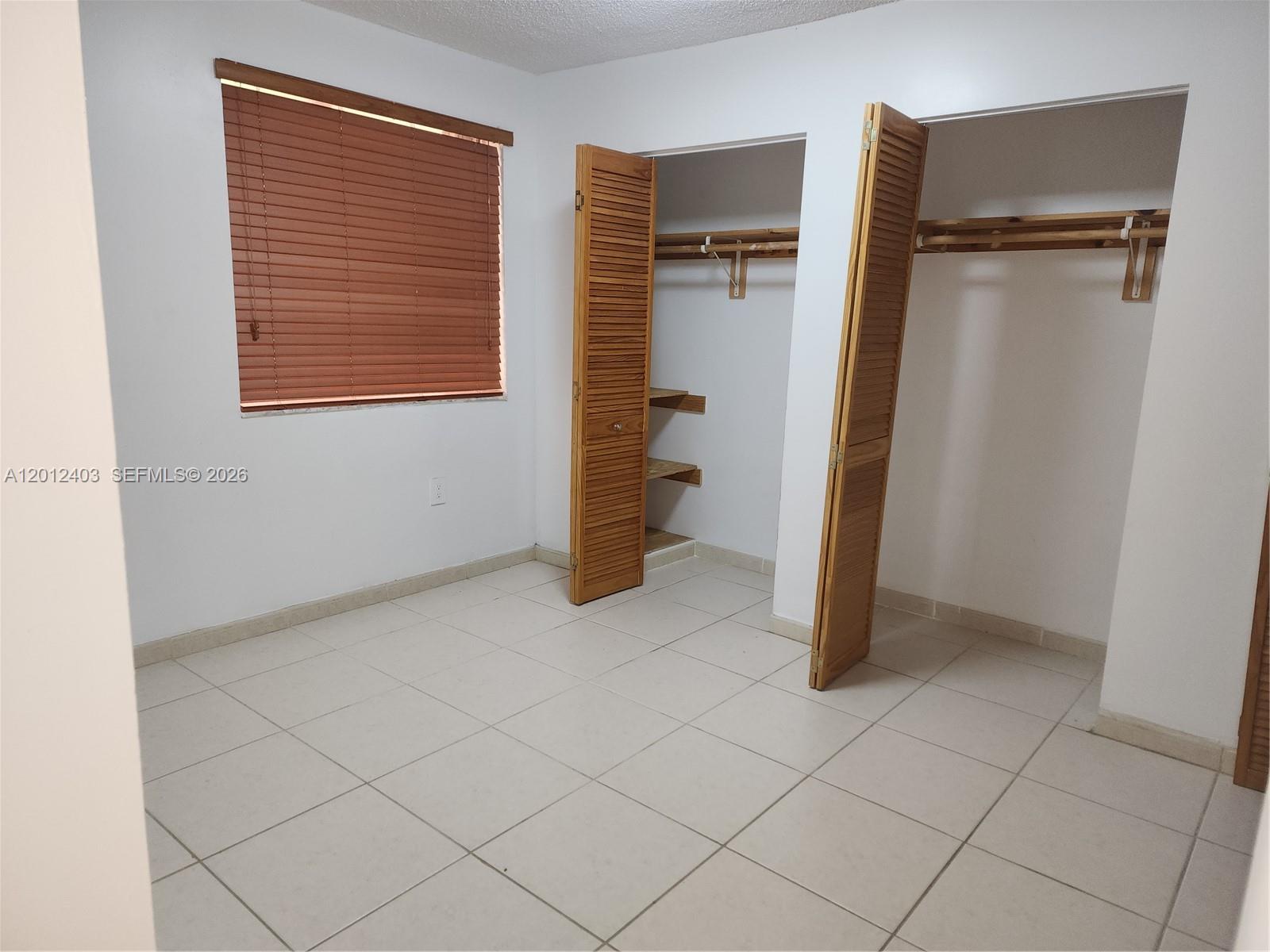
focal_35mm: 23
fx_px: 844
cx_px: 635
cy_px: 476
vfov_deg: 58.9
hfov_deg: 73.9
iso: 100
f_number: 1.8
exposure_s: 1/30
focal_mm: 6.4
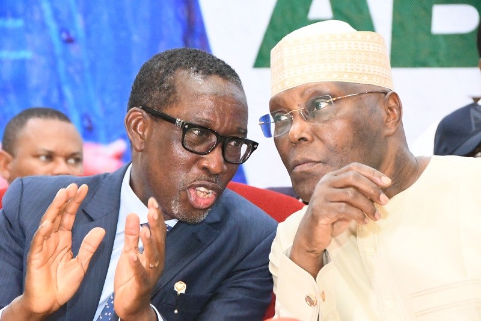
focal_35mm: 157
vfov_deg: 8.7
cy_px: 160
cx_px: 240
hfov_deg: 13.1
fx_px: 2097
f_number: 8
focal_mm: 105
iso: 25600
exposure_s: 1/100
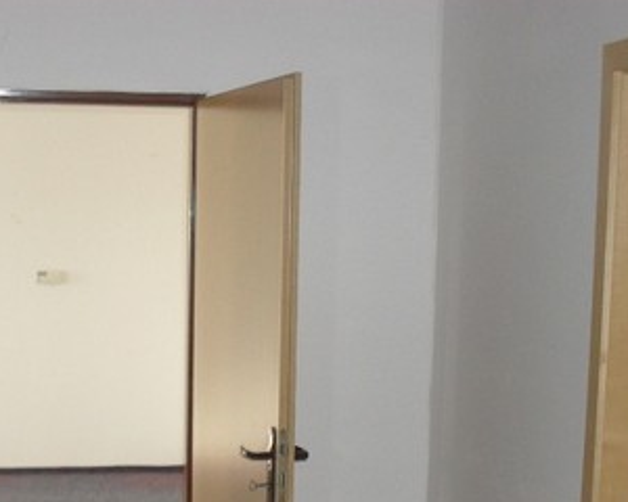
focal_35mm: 73
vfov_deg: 20.4
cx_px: 211
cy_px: 492
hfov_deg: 25.9
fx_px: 1357
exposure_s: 1/45
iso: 200
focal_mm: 6.3
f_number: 3.2
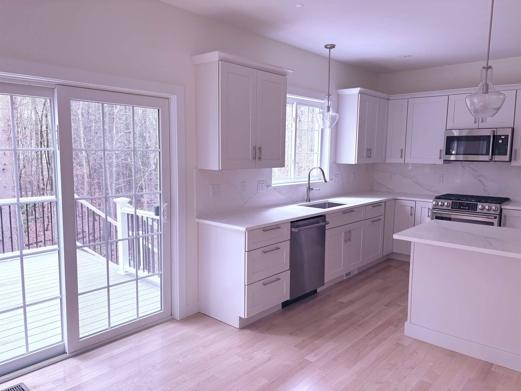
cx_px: 260
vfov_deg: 53.1
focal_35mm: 26
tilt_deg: -6.8
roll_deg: -0.4
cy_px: 196
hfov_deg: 67.3
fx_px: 391
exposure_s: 1/122
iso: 80
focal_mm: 5.96
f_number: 1.6
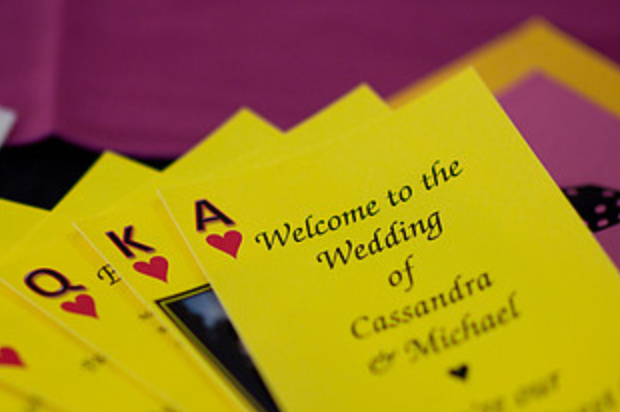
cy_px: 284
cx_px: 170
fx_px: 2735
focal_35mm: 159
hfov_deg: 12.9
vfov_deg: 8.6
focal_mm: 85
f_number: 1.4
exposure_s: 1/125
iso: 800
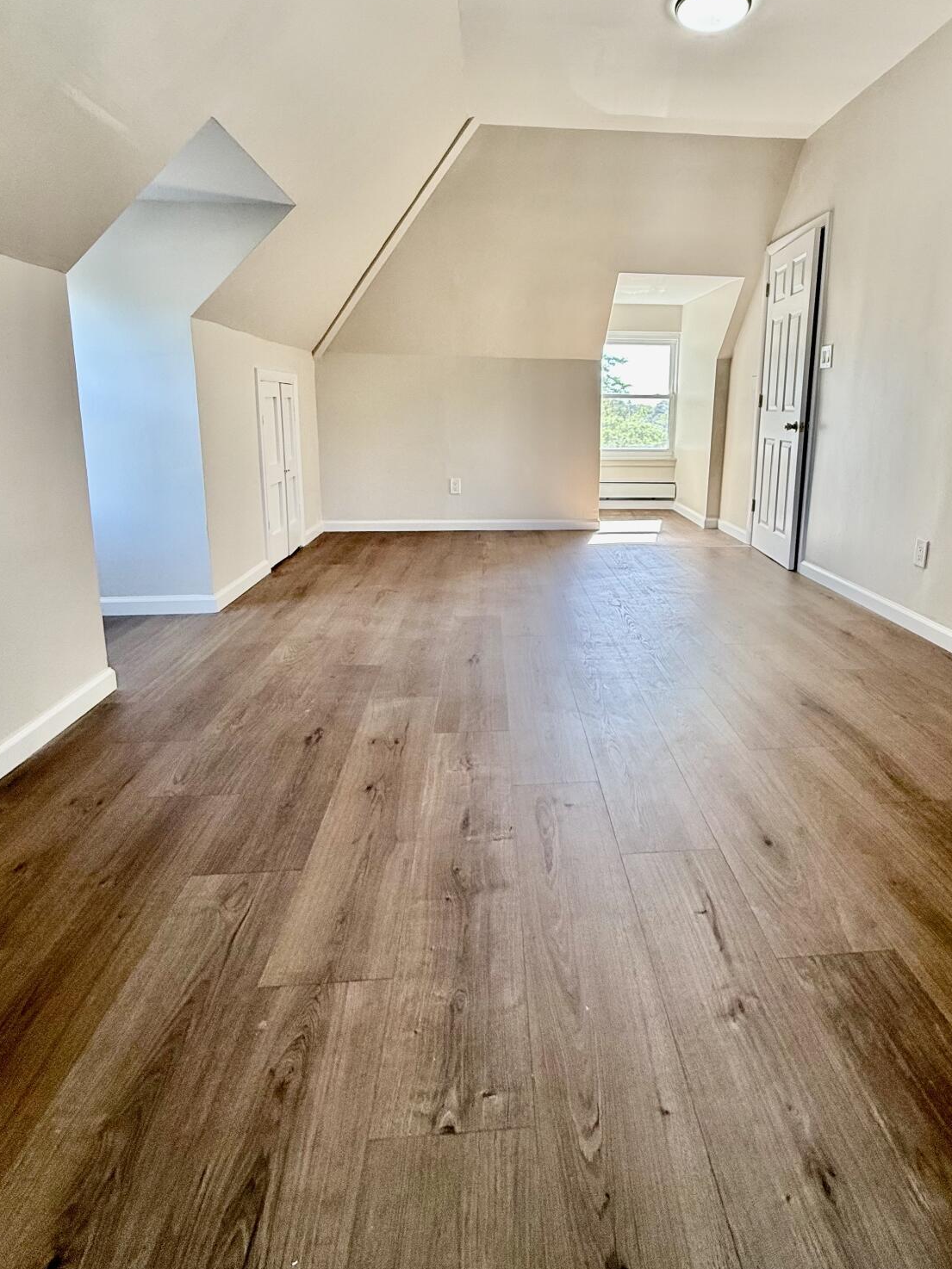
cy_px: 545
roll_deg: -0.8
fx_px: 697
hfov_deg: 68.2
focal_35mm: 19
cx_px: 557
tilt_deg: -10.6
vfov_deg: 84.2
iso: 80
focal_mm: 2.22
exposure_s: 1/99
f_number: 2.2
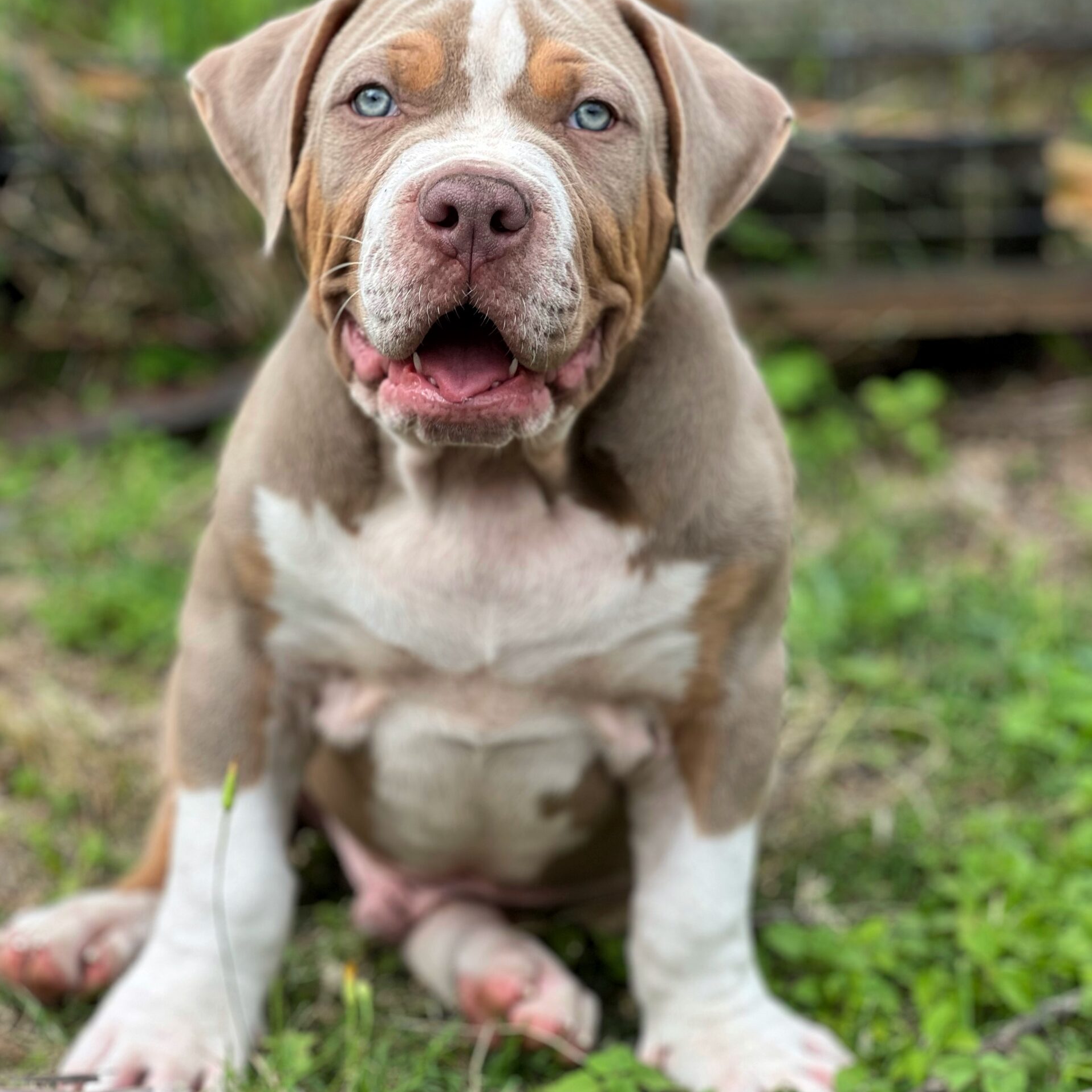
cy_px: 582
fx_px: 3248
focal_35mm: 91
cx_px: 547
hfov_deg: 19.1
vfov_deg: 19.1
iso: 20
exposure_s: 1/145
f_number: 2.8
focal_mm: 9
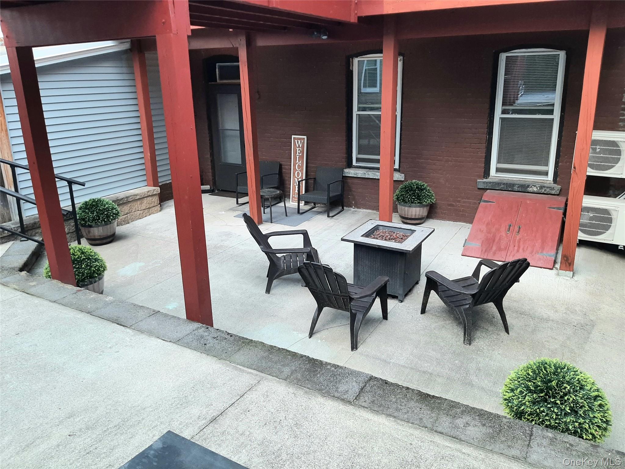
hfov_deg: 67.3
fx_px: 469
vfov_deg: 53.1
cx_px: 312
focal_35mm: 26
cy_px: 234
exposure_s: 1/60.2
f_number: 1.7
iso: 64
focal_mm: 3.93
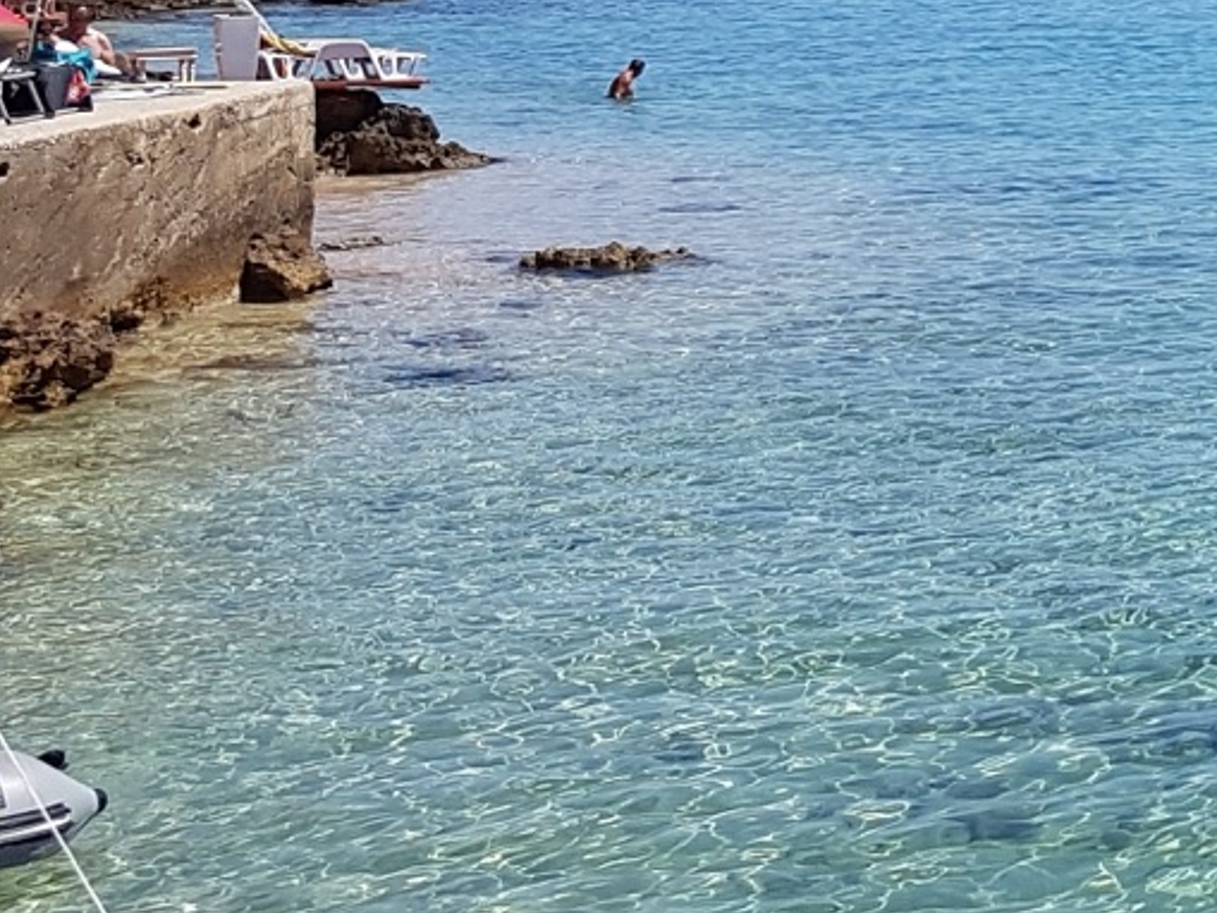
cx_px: 1965
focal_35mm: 98
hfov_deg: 17.4
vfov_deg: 14.7
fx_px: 3446
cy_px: -134
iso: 40
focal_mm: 4.2
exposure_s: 1/2768
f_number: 1.7
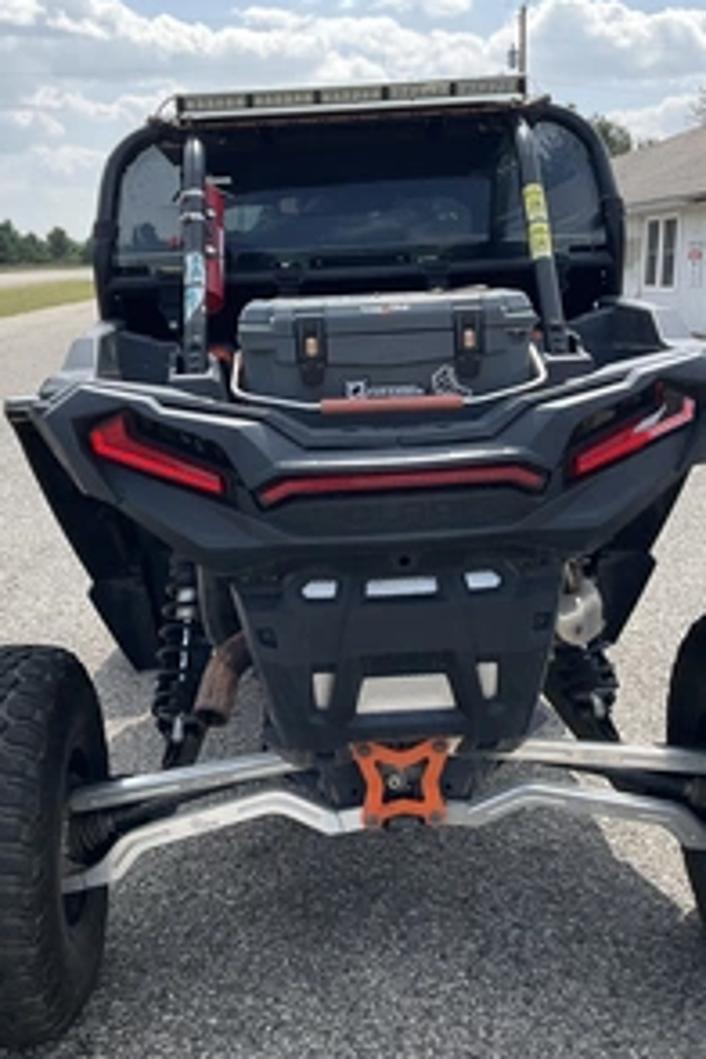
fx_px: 1206
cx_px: 339
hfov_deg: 32.6
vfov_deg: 47.4
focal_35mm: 41
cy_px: 526
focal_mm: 3
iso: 25
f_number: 1.8
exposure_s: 1/816
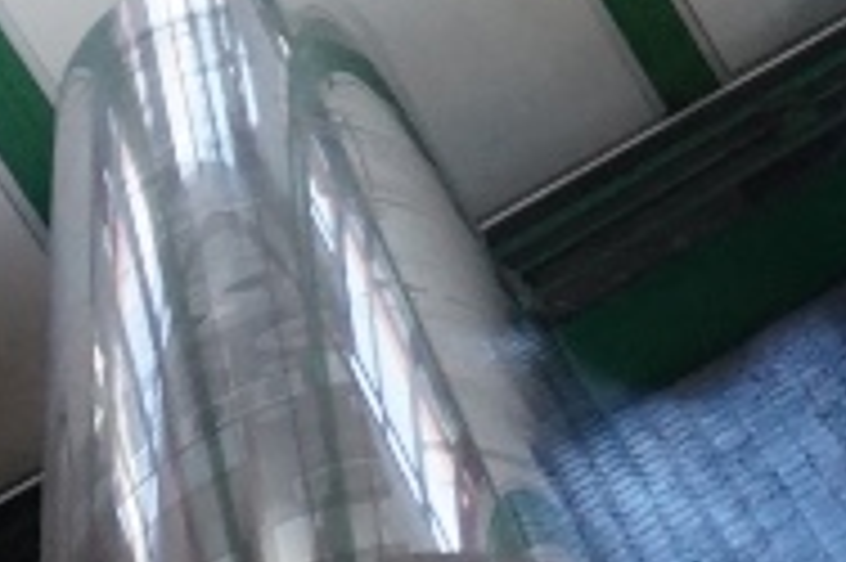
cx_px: 1881
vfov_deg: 10.2
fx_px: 3076
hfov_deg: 12.8
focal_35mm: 131
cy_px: -187
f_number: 3.5
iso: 2000
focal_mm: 16
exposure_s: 1/160
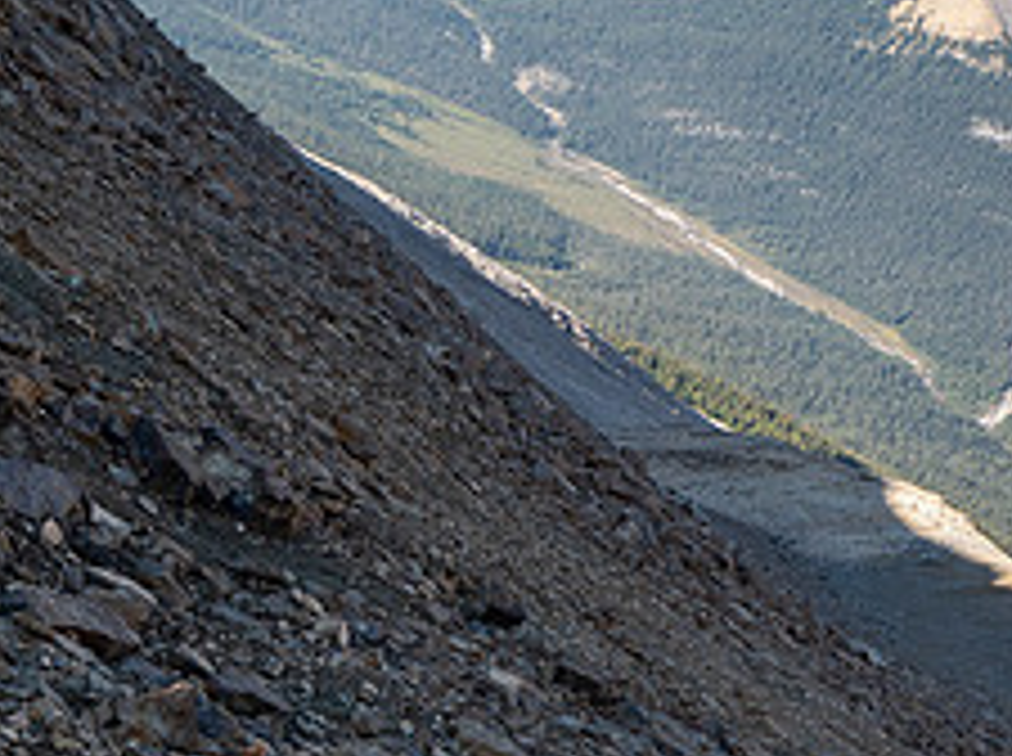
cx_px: 567
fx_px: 1810
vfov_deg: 21.7
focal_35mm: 62
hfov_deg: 31.2
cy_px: 925
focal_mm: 12
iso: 200
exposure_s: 1/60
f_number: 8
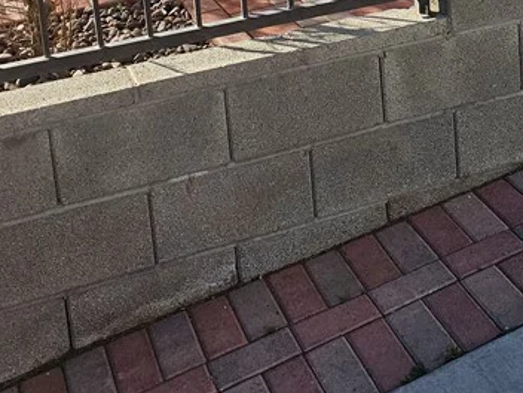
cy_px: -147
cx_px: 322
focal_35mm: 67
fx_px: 1012
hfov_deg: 28.9
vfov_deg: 19.8
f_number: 1.7
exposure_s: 1/1081
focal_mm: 6.3
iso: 20
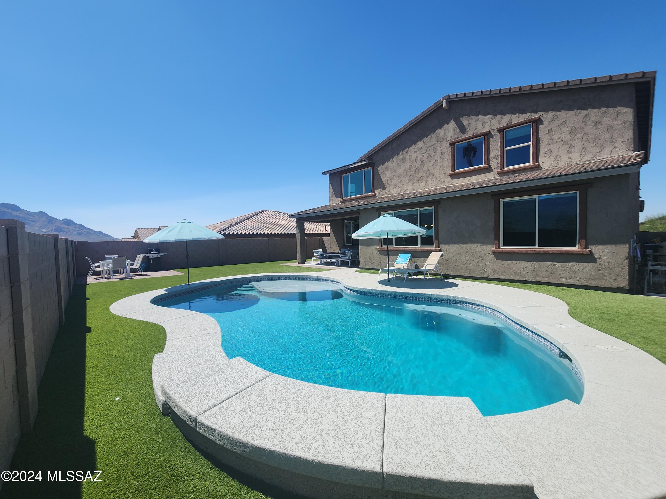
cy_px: 250
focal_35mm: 13
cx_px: 333
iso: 50
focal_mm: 2.2
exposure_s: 1/2265
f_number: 2.2
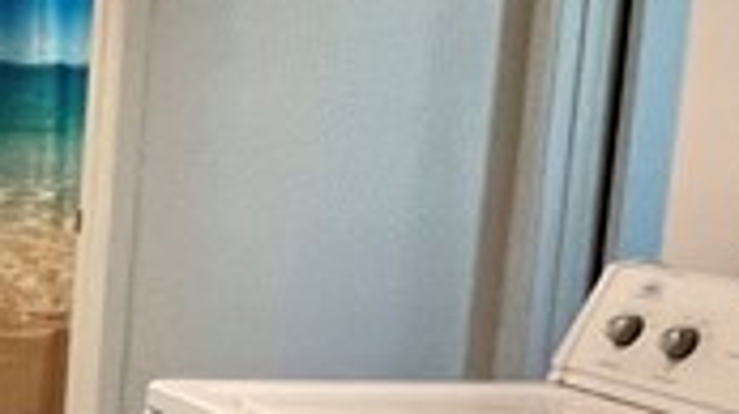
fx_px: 1645
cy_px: 243
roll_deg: -0.1
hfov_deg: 16.1
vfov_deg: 14.4
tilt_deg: -6.9
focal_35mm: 84
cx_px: -910
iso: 160
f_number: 1.8
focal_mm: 1.57
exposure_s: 1/120
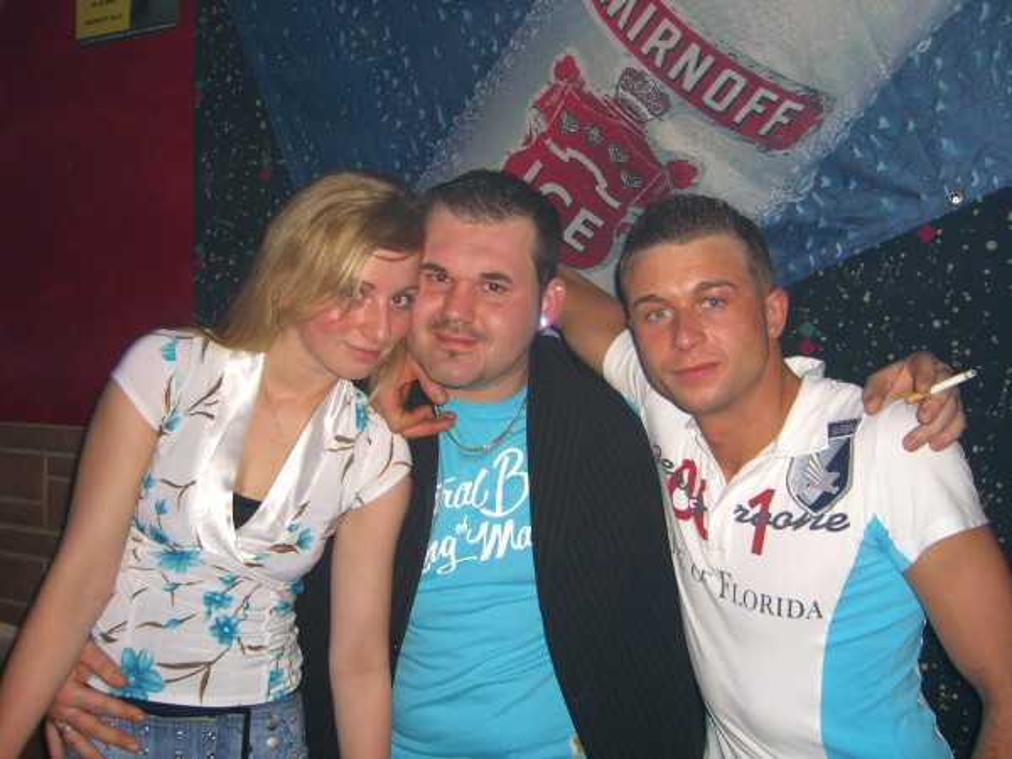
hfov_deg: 49.0
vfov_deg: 37.7
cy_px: 380
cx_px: 506
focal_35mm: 38
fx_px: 1111
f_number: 2.8
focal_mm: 7.9
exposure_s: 1/60
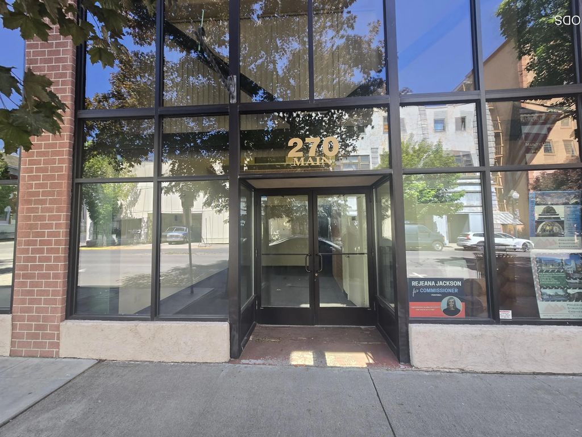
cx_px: 291
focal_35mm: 13
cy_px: 218
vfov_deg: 89.9
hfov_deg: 106.2
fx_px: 219
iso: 50
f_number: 2.2
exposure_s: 1/134
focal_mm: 2.2
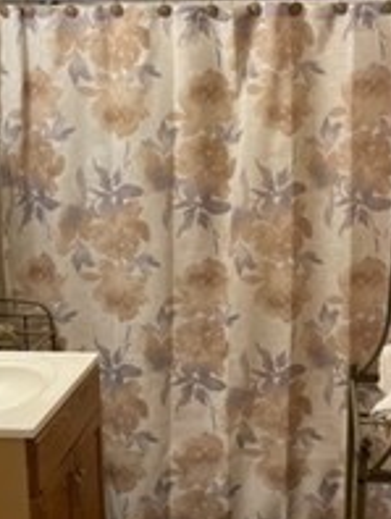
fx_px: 887
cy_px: 325
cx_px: 231
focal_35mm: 59
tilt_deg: -12.9
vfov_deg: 32.5
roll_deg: +1.1
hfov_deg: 24.8
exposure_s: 1/120
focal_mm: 4.2
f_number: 1.6
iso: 100
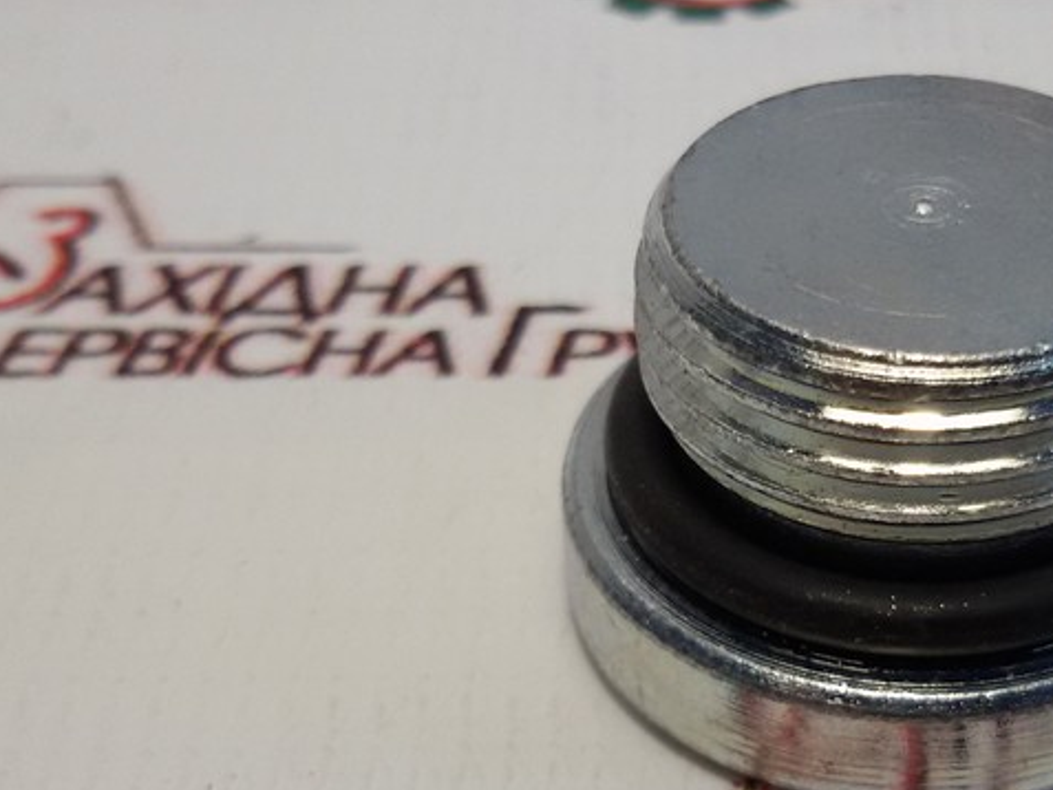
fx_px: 1978
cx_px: 742
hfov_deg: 29.5
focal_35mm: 65
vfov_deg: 22.5
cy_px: 505
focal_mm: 2.93
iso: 64
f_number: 2.4
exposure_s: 1/100
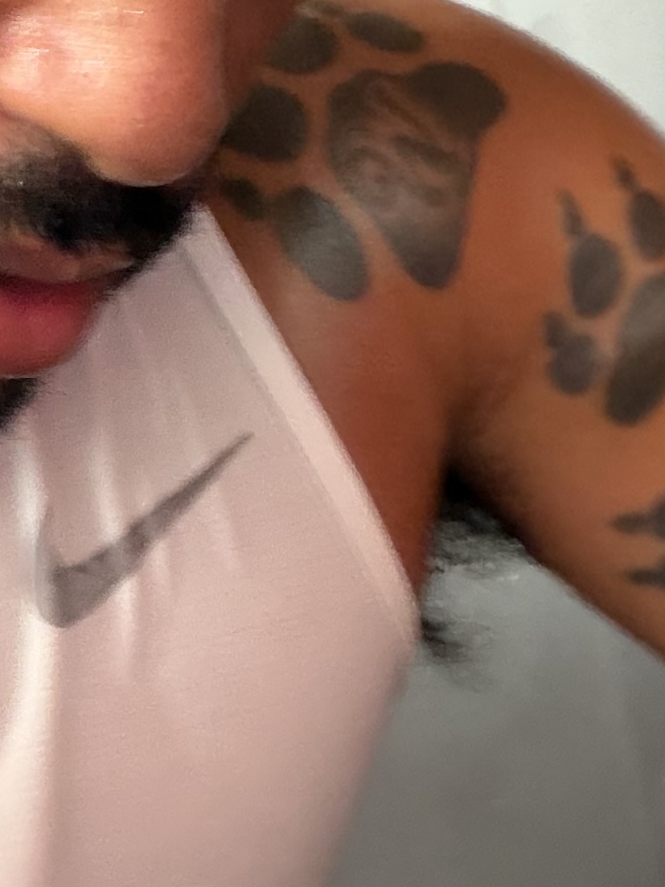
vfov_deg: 23.0
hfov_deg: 17.1
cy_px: 182
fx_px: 2152
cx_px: -17
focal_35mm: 84
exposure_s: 1/20
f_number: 1.9
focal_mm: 2.71
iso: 500
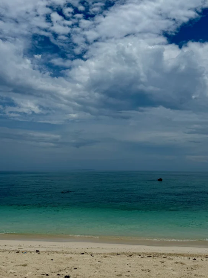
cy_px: 126
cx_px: 92
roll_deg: +0.0
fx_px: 272
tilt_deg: +9.6
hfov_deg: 41.7
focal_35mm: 34
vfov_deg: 53.9
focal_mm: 6.76
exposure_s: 1/20000
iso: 64
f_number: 1.78
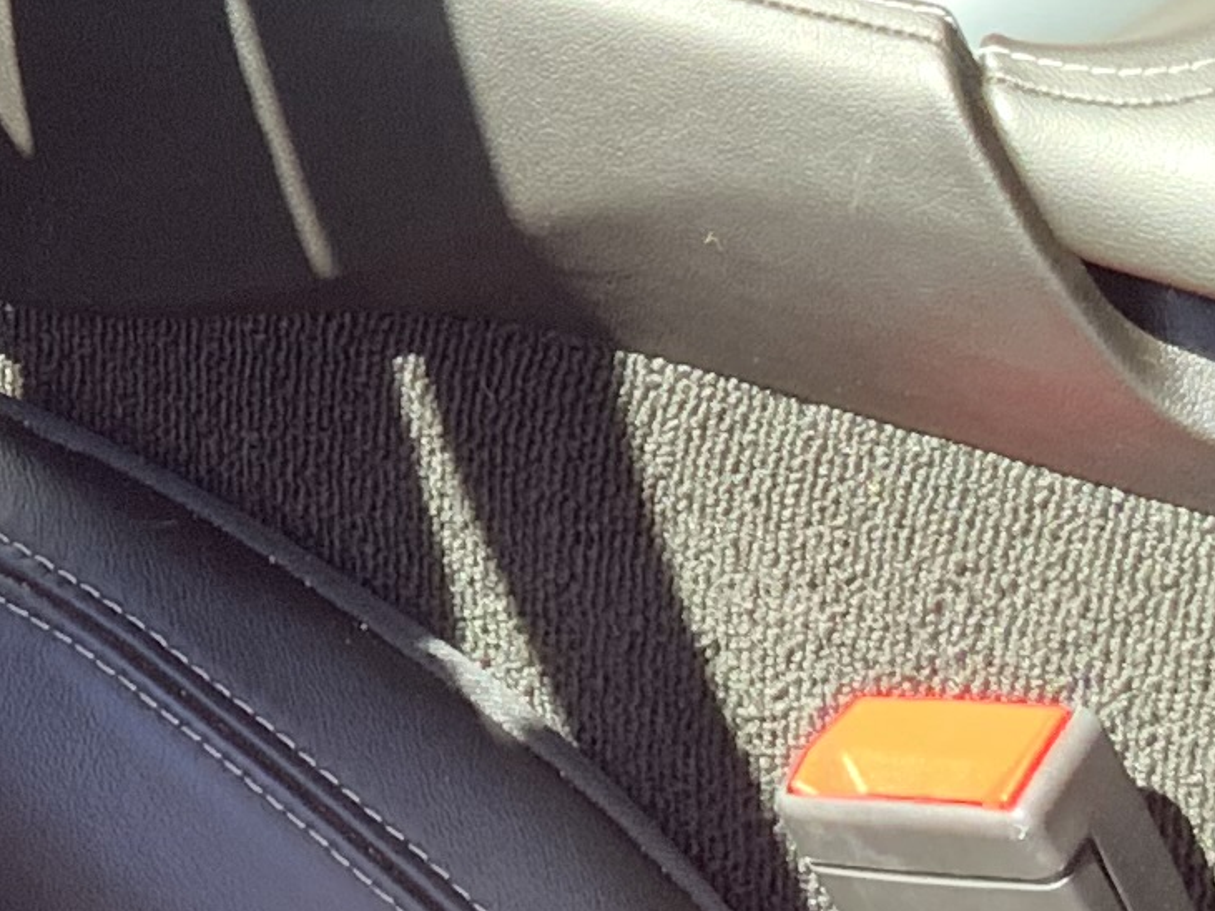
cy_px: -426
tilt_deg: -36.0
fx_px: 5615
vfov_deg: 9.1
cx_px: -402
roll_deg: -7.0
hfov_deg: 12.0
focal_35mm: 160
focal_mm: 3
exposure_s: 1/122
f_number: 1.8
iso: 32
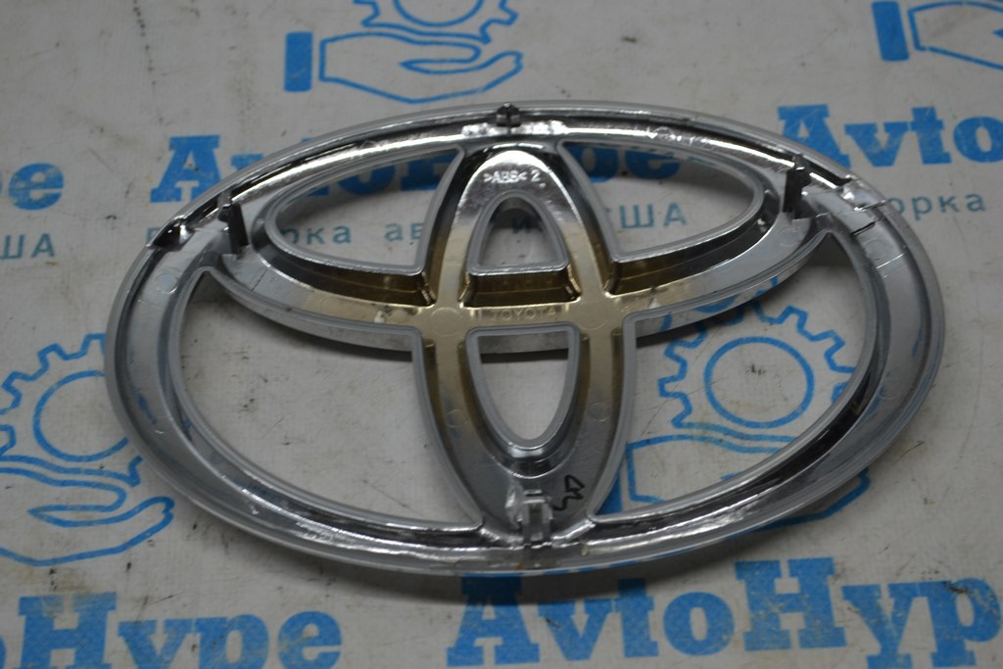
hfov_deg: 29.2
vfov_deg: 19.7
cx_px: 502
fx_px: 1923
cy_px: 334
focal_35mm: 69
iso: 280
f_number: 5.6
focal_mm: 46
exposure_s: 1/125
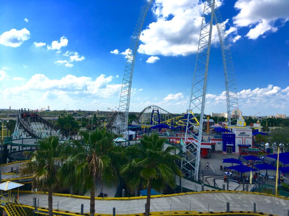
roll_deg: -1.3
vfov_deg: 48.2
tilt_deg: +1.4
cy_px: 108
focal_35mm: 29
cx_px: 144
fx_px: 242
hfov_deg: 61.7
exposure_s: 1/2262
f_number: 2.2
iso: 25
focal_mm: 4.15
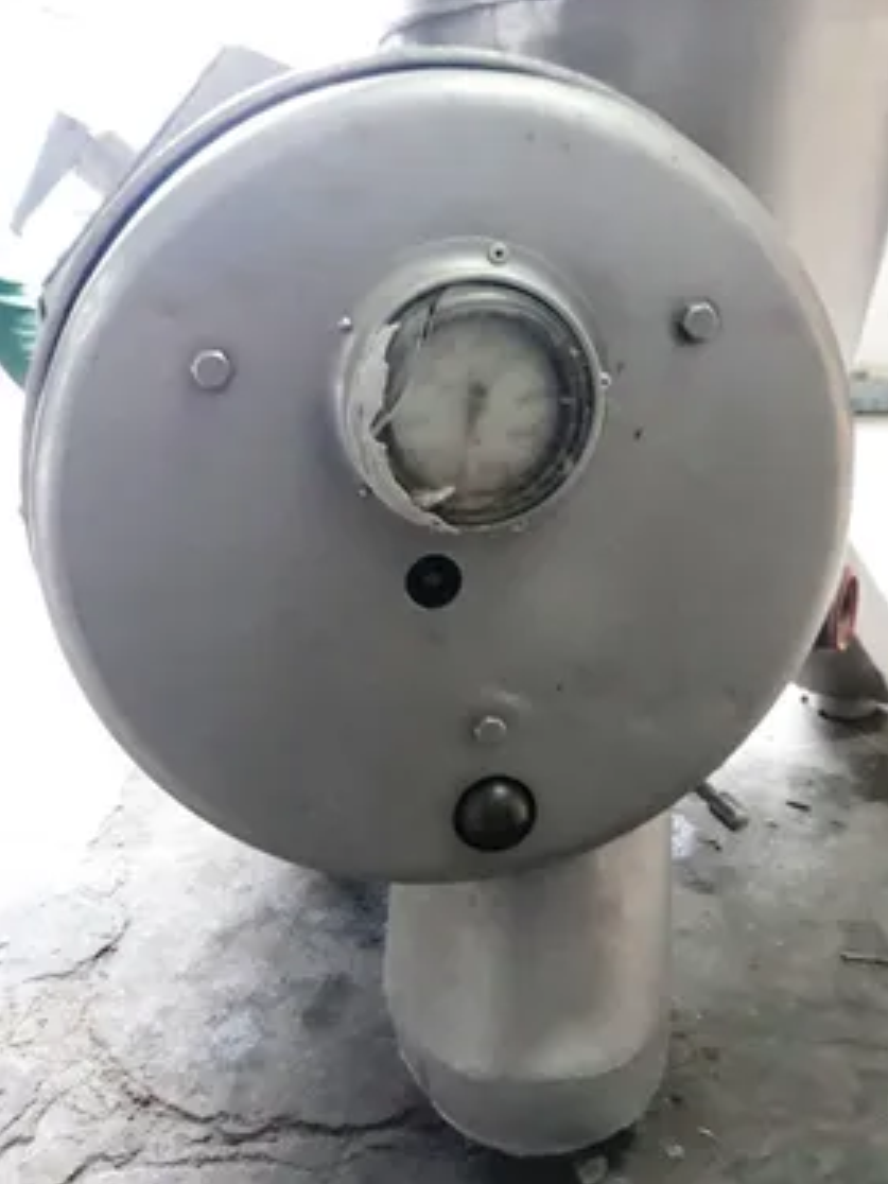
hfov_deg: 48.2
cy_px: 551
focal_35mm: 29
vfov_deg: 61.6
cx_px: 474
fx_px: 992
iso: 320
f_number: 1.7
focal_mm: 3.71
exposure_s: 1/25
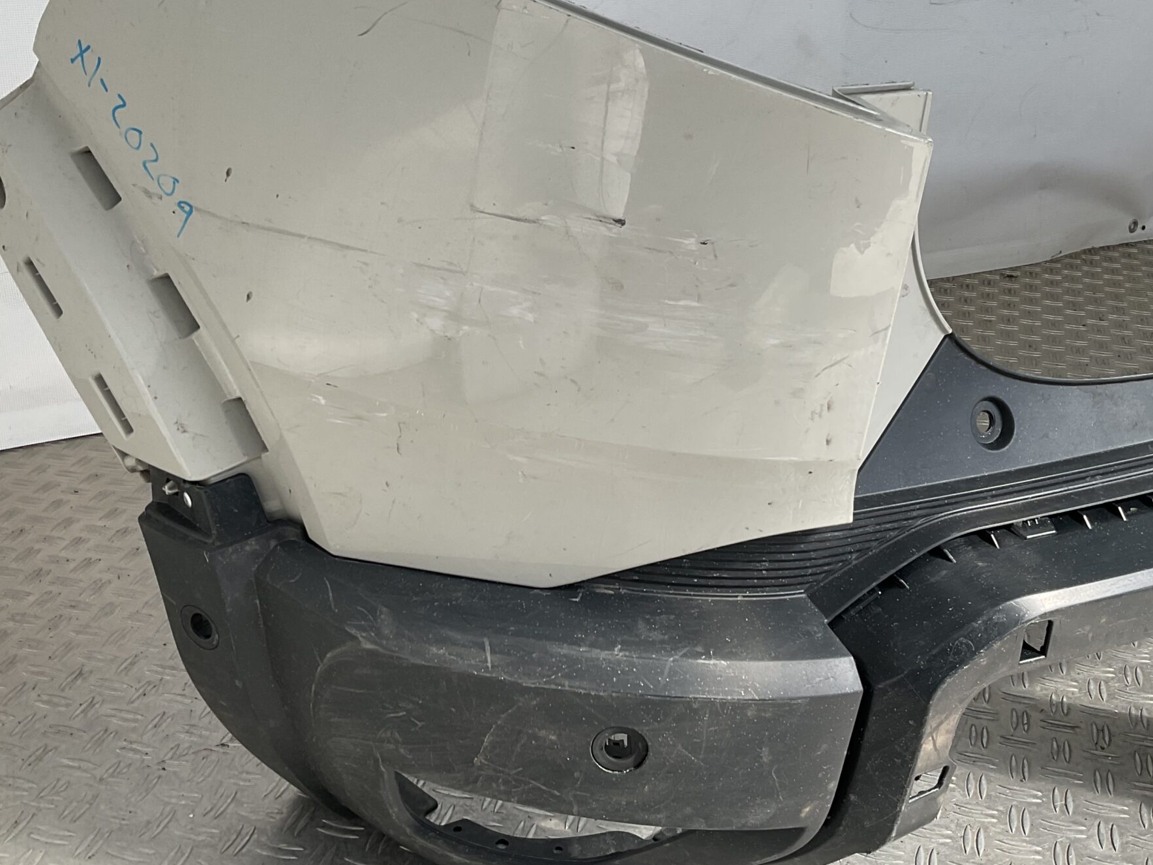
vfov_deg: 34.3
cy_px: 369
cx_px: 642
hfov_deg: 44.7
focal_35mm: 42
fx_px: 1399
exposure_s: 1/370
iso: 16
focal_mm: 3
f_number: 1.8
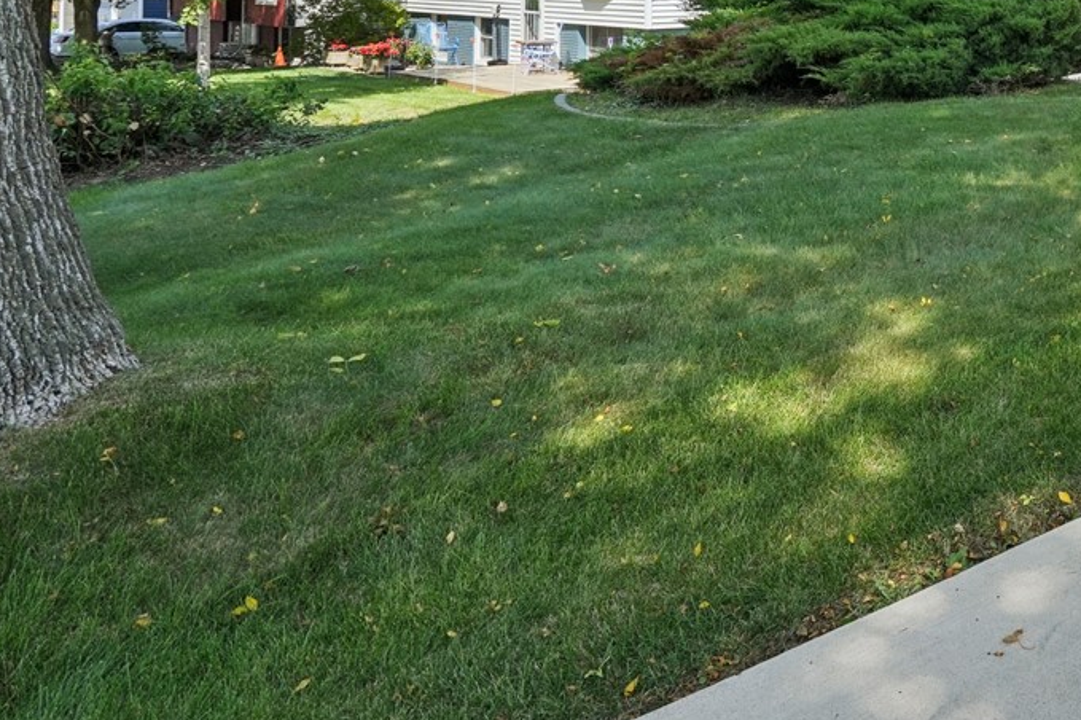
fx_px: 1200
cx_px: 1273
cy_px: -131
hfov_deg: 37.6
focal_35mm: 40
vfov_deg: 29.1
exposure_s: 1/1250
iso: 400
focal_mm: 16
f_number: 8
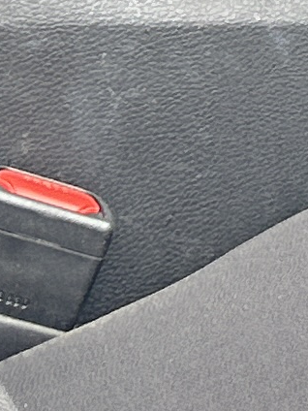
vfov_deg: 7.6
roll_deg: +0.5
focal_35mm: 247
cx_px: 841
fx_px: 2930
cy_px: -481
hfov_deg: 5.7
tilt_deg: -6.9
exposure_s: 1/131
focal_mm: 5.7
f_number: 1.5
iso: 64
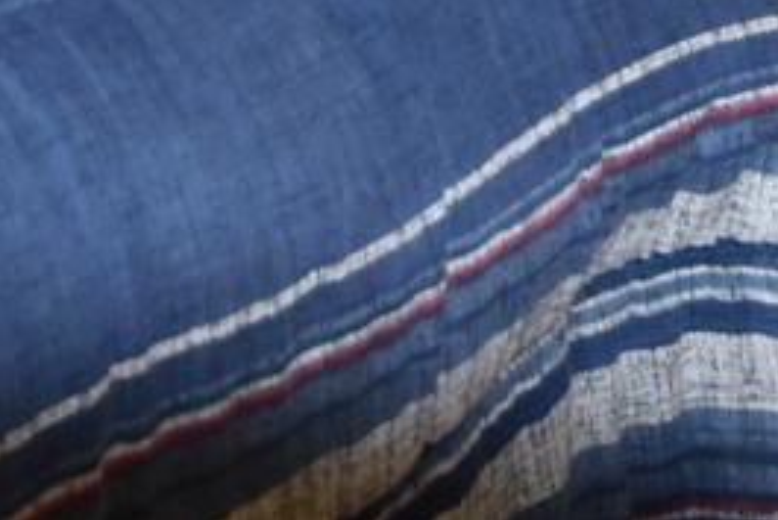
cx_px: 273
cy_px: -1479
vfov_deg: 6.8
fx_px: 3503
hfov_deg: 12.7
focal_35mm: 162
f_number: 4
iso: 560
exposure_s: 1/60
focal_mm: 14
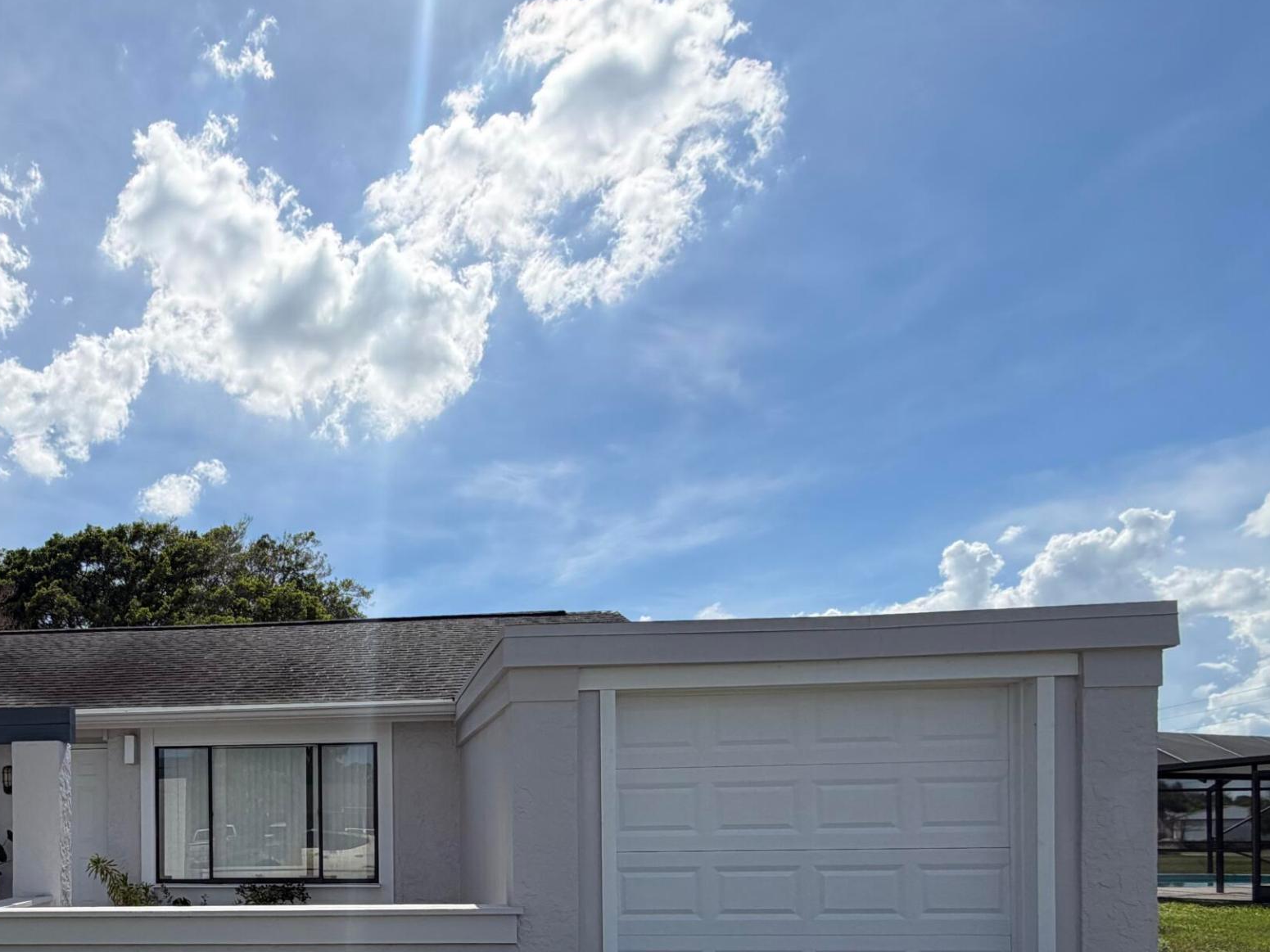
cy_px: 828
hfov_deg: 62.1
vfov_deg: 48.4
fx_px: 954
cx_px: 266
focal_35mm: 26
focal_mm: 2.22
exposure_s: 1/1497
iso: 25
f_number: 2.2
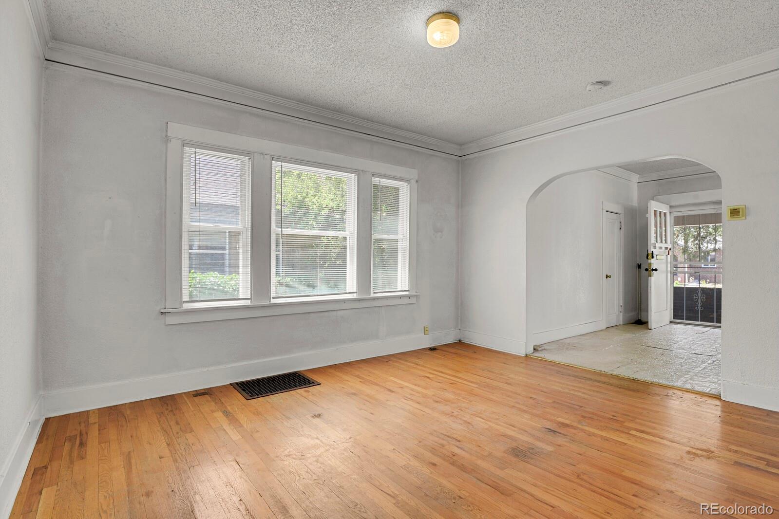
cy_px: 260
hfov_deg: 93.3
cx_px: 390
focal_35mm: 17
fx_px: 368
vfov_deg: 70.4
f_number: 8
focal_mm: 17
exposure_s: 1/1.25
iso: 250
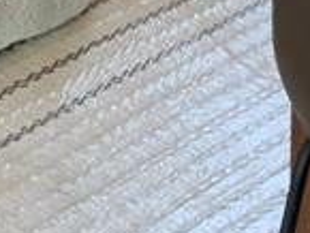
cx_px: 366
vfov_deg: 6.9
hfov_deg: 9.5
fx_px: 1837
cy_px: -301
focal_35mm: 205
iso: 40
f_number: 1.8
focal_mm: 3
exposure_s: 1/60
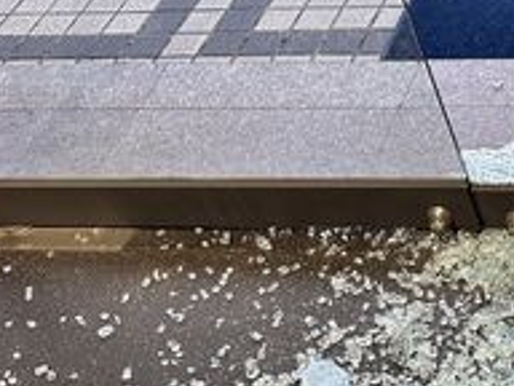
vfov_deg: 18.0
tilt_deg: -55.7
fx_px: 1114
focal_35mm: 75
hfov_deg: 21.7
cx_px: 771
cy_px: 541
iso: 200
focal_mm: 6.86
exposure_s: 1/120
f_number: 1.78
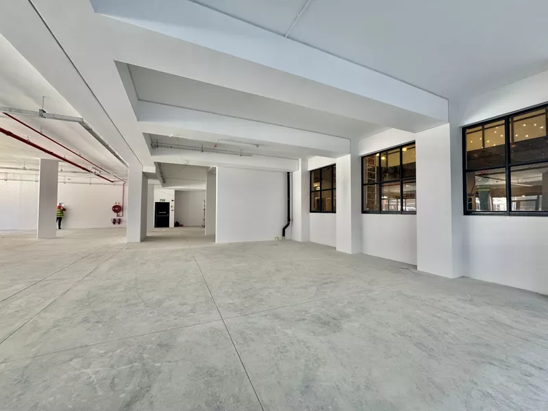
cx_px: 274
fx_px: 222
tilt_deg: +0.8
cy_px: 206
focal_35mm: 14
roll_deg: -0.7
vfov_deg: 85.7
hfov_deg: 102.1
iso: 160
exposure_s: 1/99
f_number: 2.2
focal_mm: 2.22
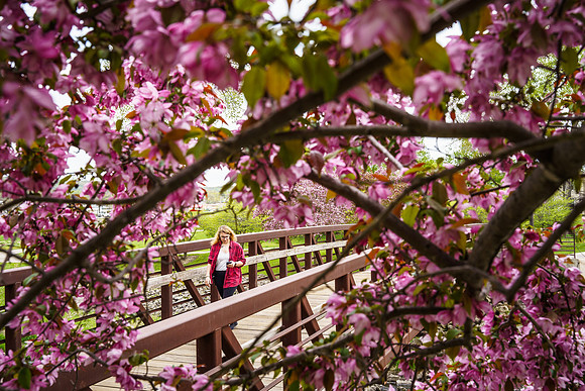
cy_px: 178
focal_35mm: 41
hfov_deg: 47.7
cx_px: 284
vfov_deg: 32.9
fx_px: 661
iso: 400
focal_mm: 37.3
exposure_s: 1/320
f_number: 8
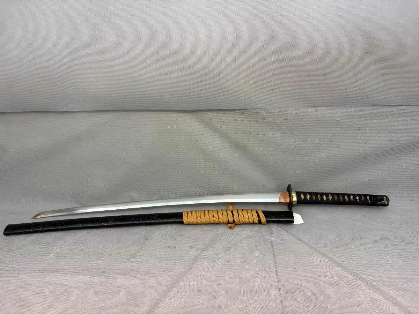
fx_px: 315
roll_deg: +2.8
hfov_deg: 67.3
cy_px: 157
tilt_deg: -25.1
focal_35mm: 26
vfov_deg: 53.1
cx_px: 210
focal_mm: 5.96
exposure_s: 1/100
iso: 125
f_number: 1.6
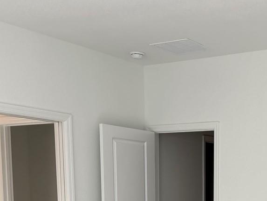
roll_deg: -0.5
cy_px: 251
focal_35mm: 67
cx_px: 224
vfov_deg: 20.3
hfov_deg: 28.2
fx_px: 517
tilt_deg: -6.4
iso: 100
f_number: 1.78
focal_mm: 6.76
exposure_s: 1/481
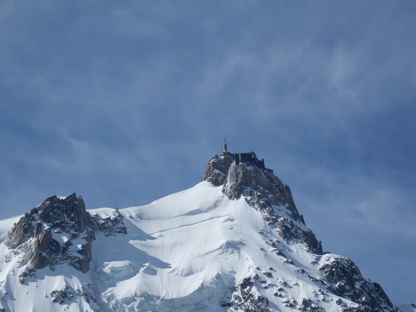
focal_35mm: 185
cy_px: 156
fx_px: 2223
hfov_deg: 10.7
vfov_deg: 8.0
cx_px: 208
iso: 80
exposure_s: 1/800
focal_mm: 33.2
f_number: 5.8
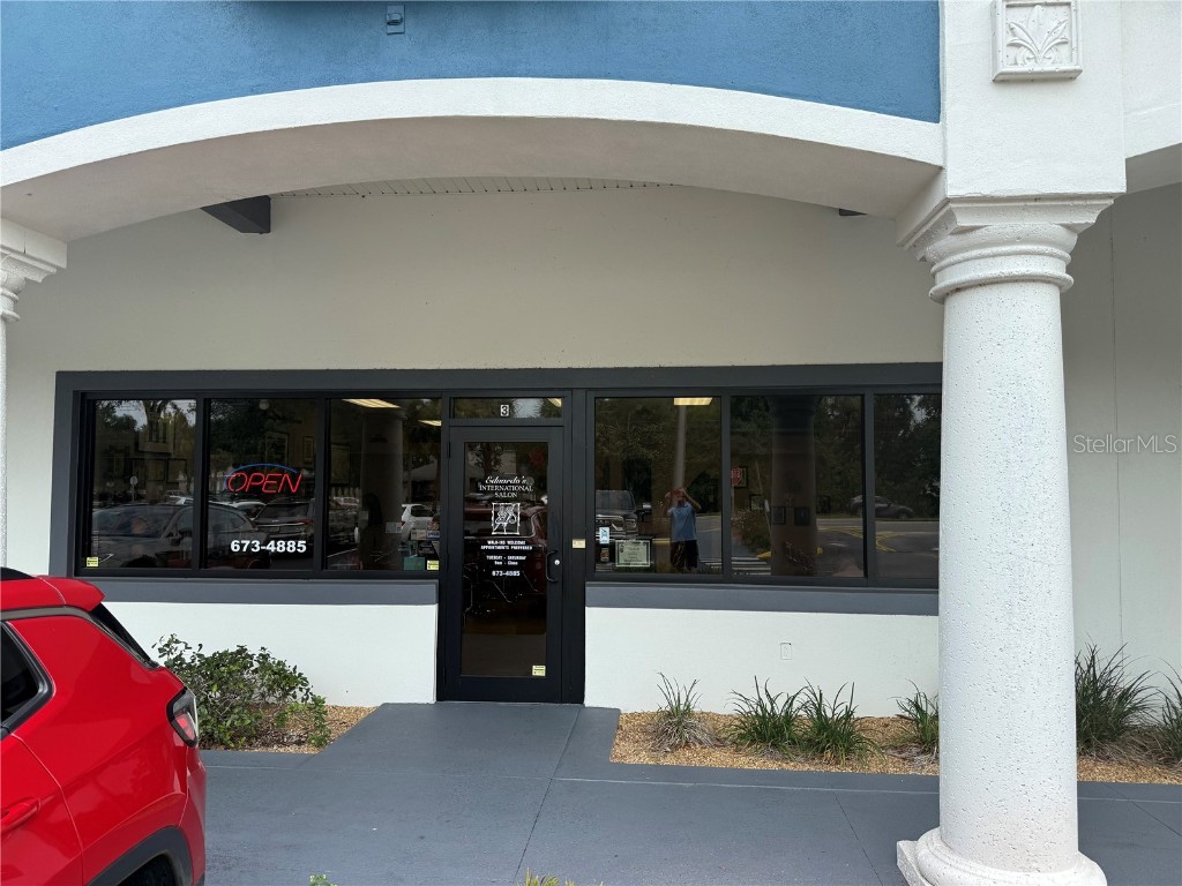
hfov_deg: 71.6
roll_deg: -0.4
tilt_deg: +2.7
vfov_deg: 56.8
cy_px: 443
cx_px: 591
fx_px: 820
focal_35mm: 24
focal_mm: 6.76
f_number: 1.78
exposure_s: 1/1553
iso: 80
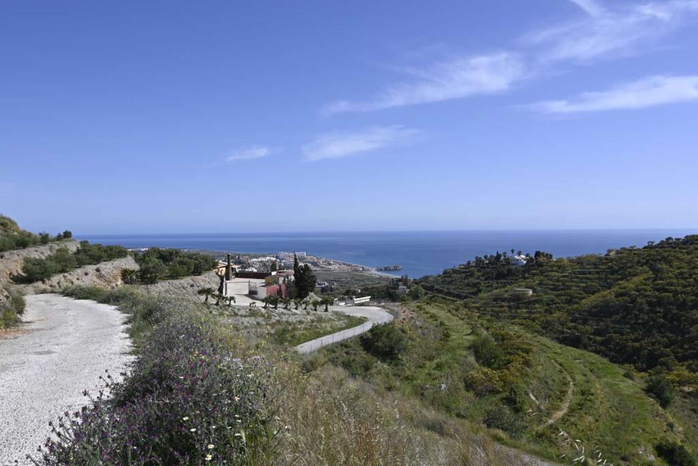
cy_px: 233
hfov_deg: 61.9
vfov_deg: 43.6
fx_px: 582
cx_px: 349
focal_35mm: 30
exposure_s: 1/640
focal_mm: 20
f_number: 9
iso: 100
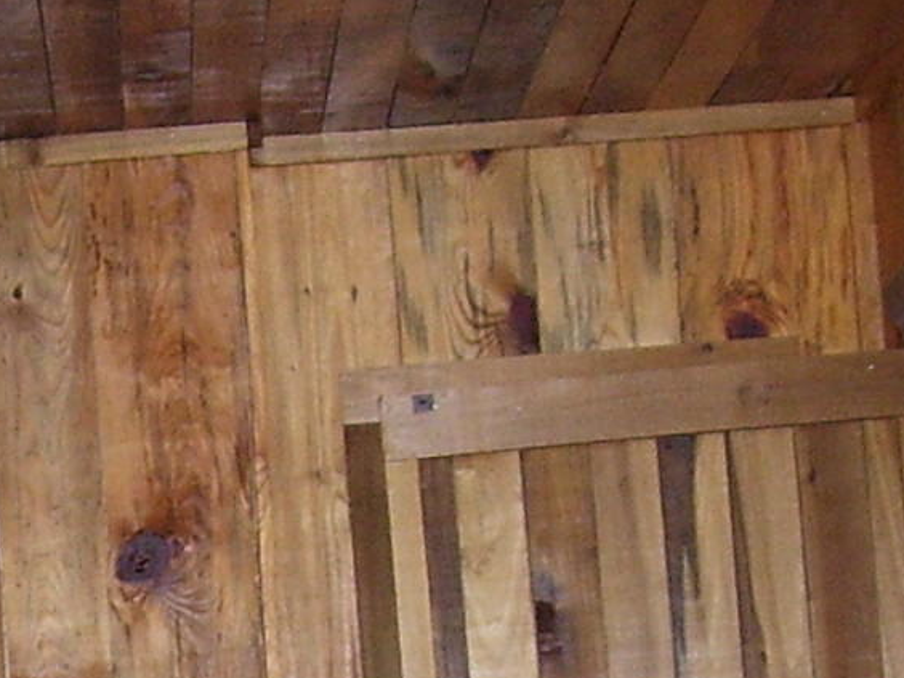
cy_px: 1176
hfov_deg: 13.1
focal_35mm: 147
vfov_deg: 9.6
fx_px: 3839
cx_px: -136
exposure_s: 1/60
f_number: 2.7
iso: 160
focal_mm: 6
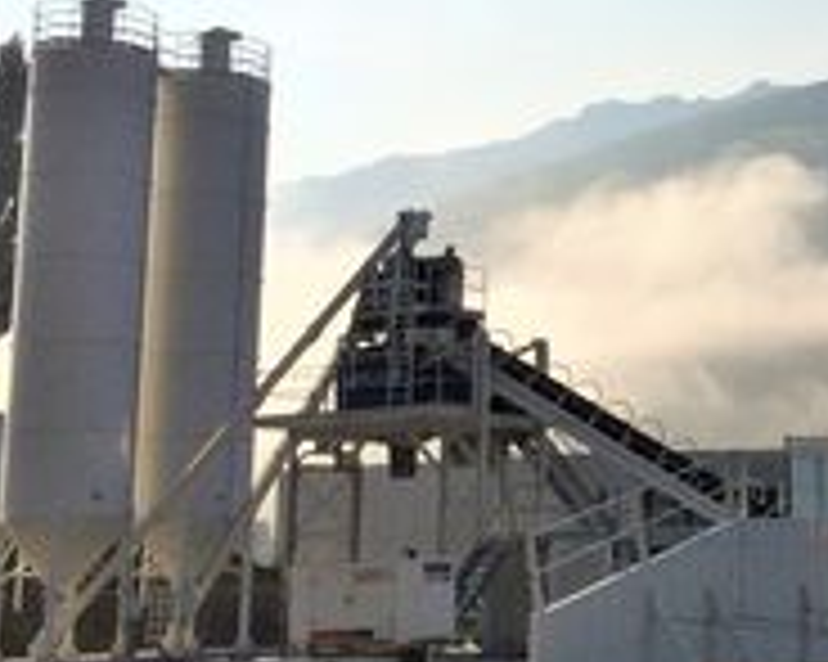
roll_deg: +0.8
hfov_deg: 23.4
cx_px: 886
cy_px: 191
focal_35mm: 77
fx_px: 1886
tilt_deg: +9.6
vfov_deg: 19.8
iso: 40
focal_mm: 4.15
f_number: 2.2
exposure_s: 1/6849
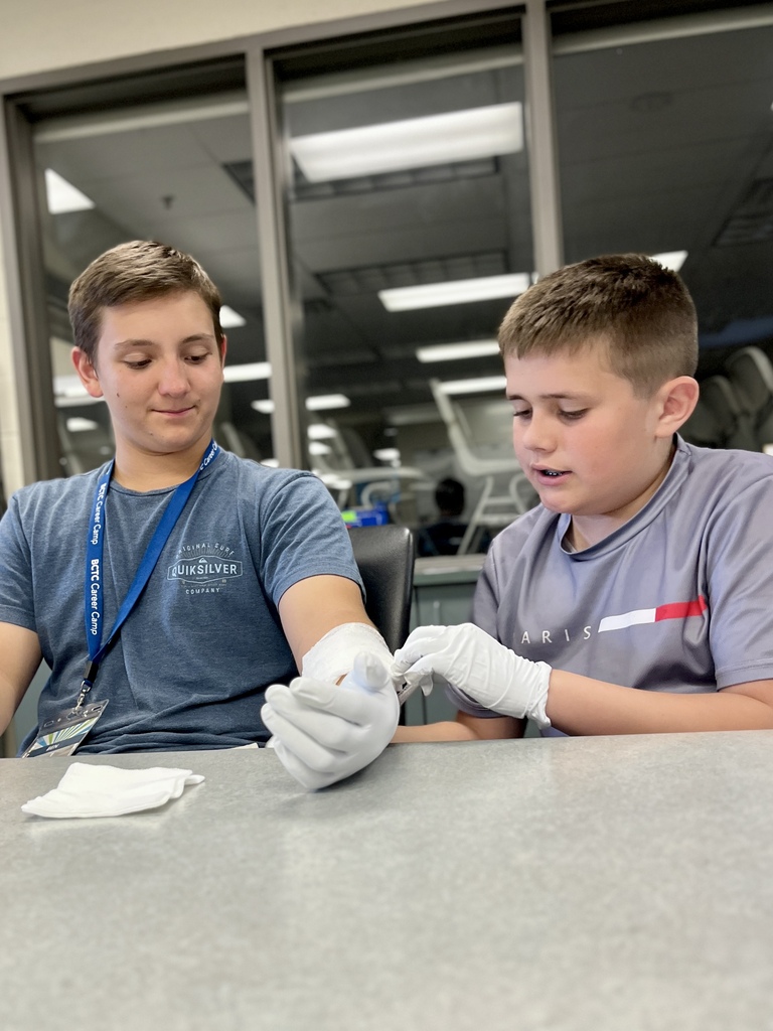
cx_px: 386
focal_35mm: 26
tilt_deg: -6.1
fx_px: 774
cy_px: 516
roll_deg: +4.4
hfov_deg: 53.1
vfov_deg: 67.3
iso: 160
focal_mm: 5.1
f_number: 1.6
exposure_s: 1/60
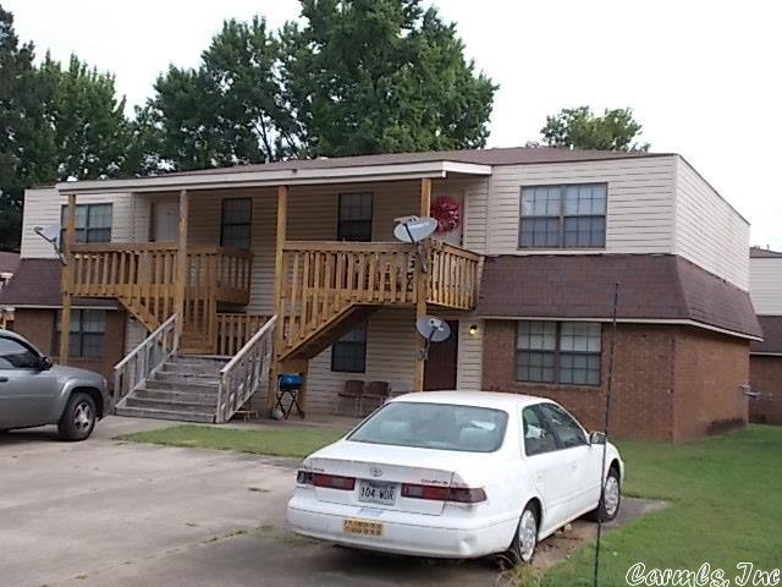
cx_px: 391
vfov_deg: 32.9
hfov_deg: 42.9
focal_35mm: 44
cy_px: 294
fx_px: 994
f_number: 4.2
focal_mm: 7.9
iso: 80
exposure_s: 1/250
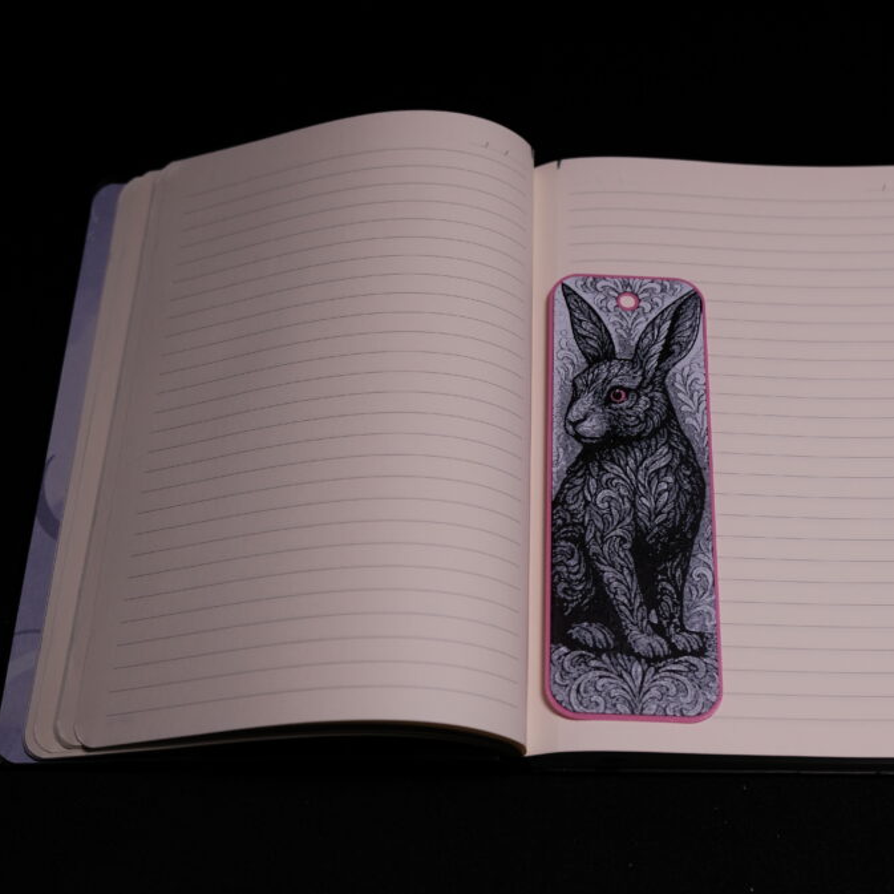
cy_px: 443
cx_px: 531
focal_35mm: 53
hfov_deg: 32.1
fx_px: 1549
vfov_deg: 32.2
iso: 200
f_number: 4.4
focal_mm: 27.1
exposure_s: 1/25
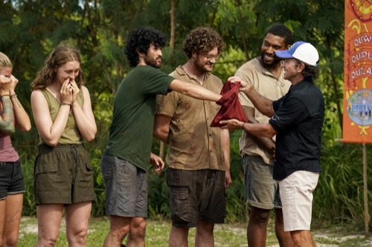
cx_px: 186
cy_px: 124
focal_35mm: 200
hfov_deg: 10.3
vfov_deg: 6.9
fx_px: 2066
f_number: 5.6
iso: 400
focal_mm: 200
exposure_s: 1/400
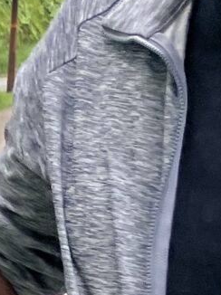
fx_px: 1875
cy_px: 584
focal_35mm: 220
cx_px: -338
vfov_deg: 8.5
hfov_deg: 6.4
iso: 25
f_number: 1.8
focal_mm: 3.99
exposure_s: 1/136
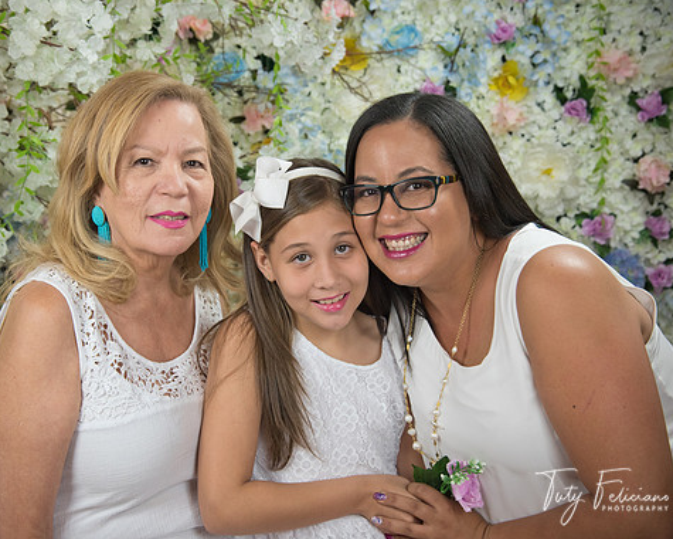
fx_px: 1255
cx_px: 281
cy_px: 269
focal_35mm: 63
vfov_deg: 24.2
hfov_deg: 30.0
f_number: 5
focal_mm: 55
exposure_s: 1/125
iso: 1250
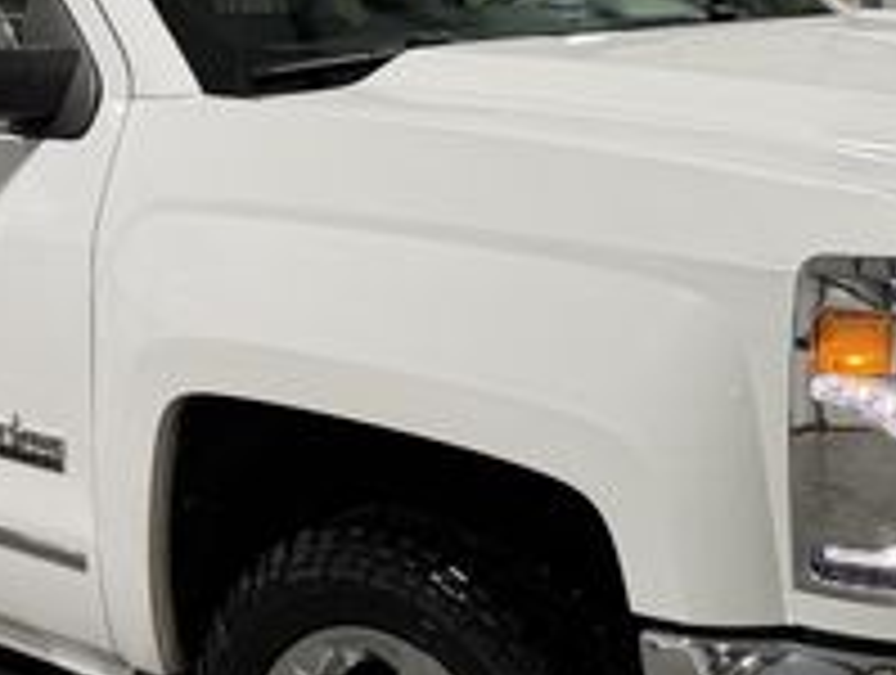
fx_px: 1997
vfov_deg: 19.2
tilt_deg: -8.9
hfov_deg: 25.3
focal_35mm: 77
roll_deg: +3.4
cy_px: 302
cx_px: 477
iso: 200
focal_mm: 6.76
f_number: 1.78
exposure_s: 1/98
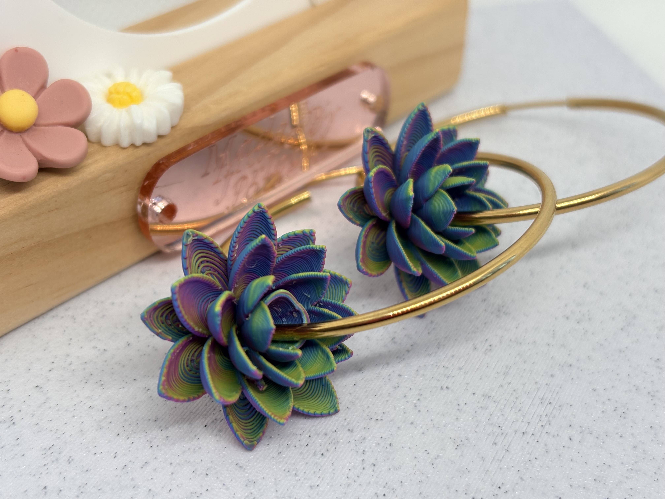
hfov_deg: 36.8
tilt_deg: -39.2
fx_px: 999
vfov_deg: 28.0
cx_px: 332
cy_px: 250
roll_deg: -2.3
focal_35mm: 52
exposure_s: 1/121
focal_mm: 5.96
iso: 32
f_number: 1.6
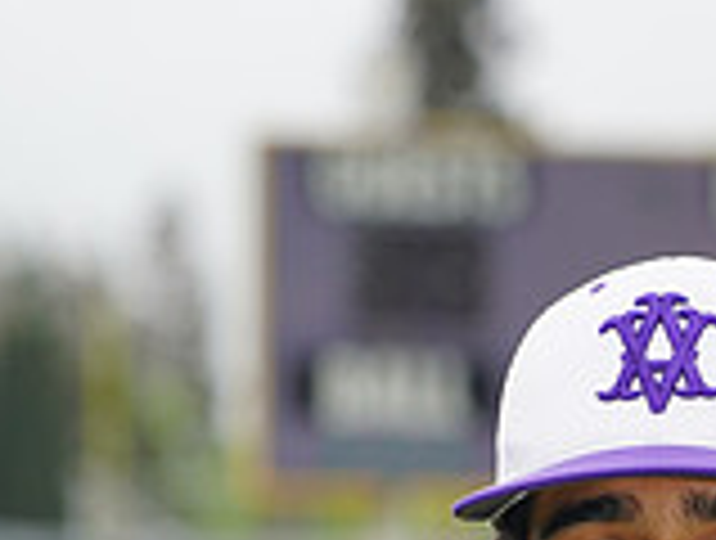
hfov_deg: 2.6
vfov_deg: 2.0
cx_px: 822
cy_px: 1197
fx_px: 15818
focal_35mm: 763
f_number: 9
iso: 200
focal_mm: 218
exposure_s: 1/250
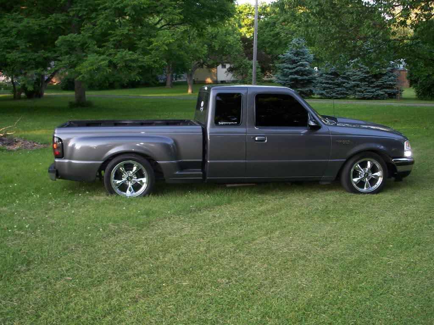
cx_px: 217
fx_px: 539
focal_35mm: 43
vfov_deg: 33.6
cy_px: 162
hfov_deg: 43.9
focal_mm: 9.1
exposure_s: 1/80
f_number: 3.2
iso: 125
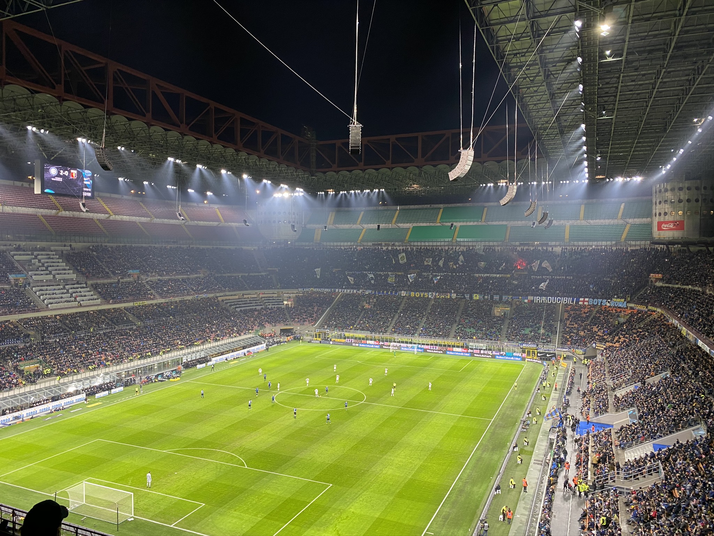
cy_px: 268
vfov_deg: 53.1
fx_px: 536
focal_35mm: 26
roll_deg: -1.1
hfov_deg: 67.3
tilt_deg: -1.3
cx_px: 357
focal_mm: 4.25
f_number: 1.8
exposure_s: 1/50
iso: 80
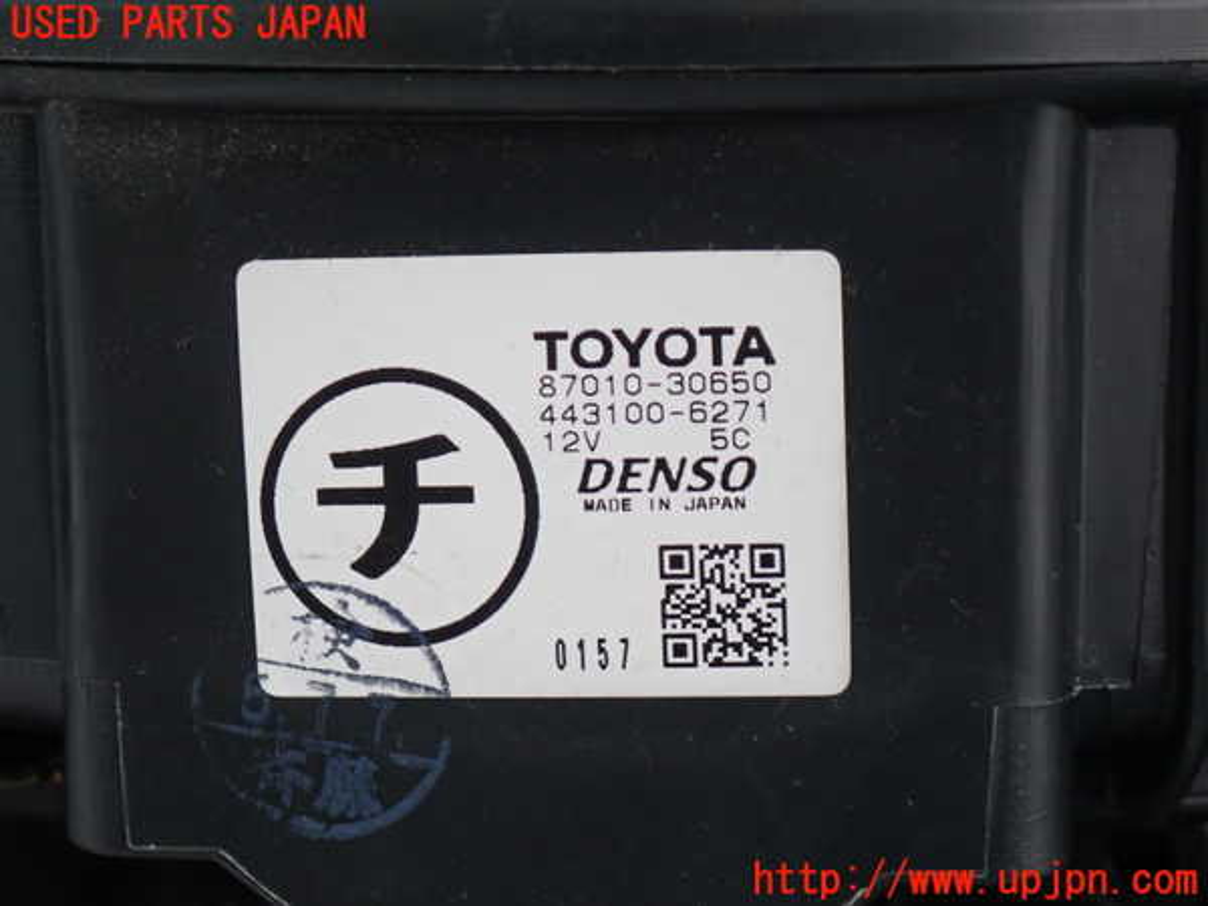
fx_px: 3490
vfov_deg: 14.8
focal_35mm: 100
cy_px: 453
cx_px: 604
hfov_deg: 19.6
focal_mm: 18
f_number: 4.9
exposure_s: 1/80
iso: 800
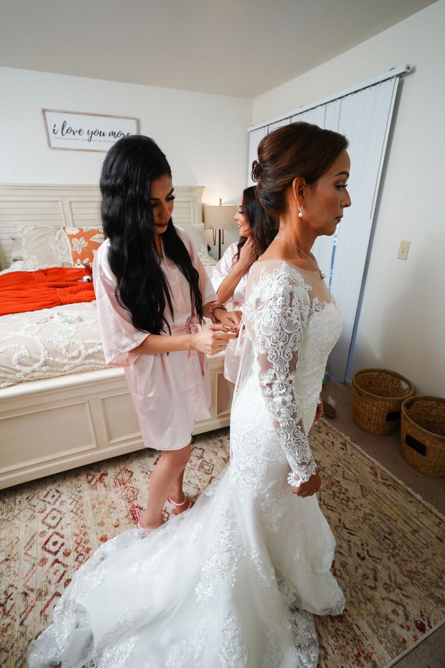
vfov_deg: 93.3
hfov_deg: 70.5
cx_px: 222
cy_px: 334
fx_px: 315
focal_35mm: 17
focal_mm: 17
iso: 500
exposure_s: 1/125
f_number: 5.6
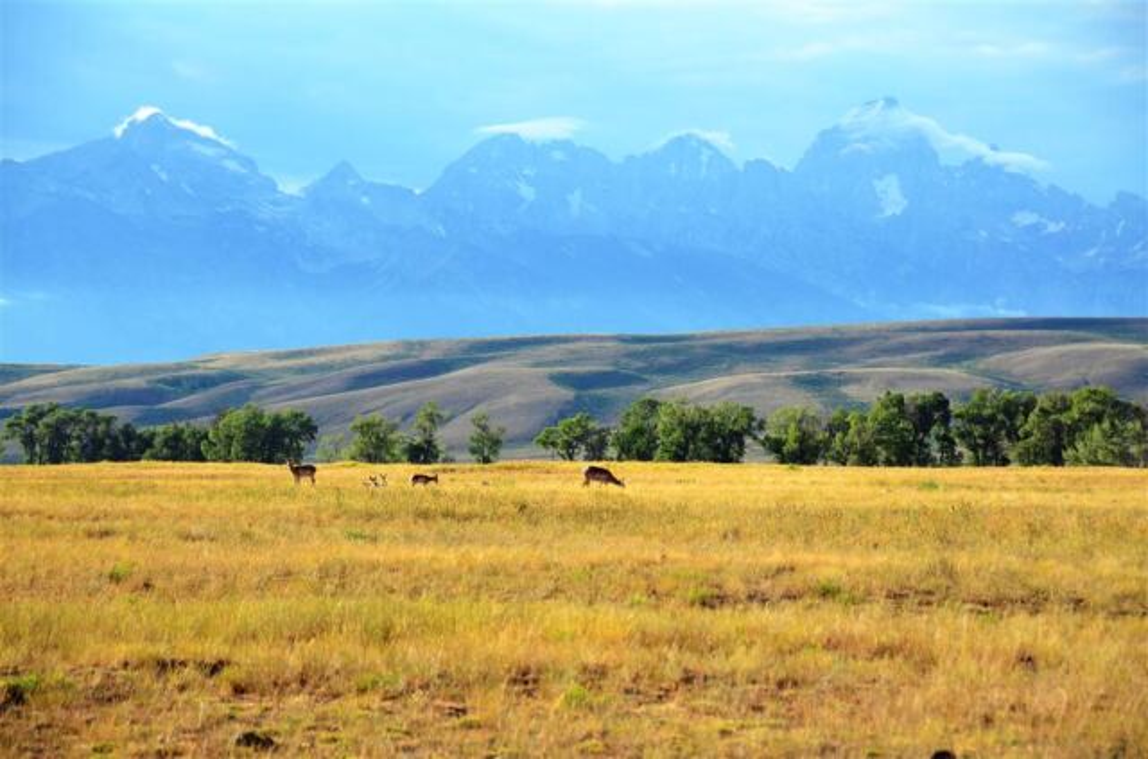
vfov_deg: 11.4
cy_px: 380
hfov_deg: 17.1
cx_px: 574
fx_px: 3816
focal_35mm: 120
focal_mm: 80
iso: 200
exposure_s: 1/640
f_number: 6.3
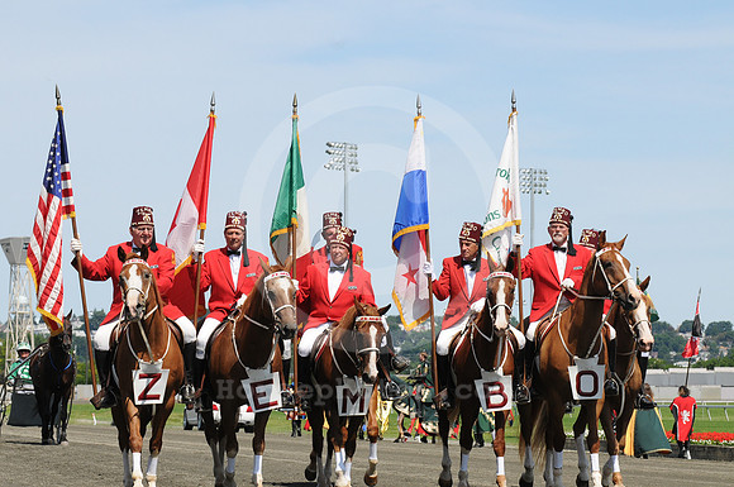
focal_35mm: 165
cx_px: 367
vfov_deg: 8.3
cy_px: 244
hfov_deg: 12.5
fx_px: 3359
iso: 500
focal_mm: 110
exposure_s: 1/1000
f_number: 8
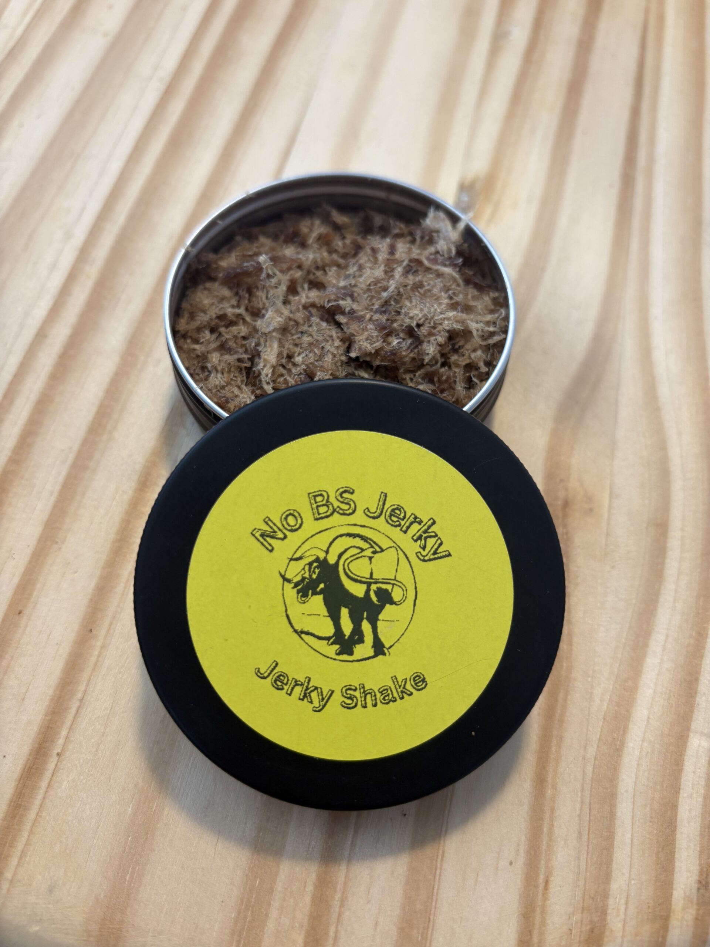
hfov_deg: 53.1
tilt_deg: -63.7
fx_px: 711
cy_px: 474
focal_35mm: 26
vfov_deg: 67.3
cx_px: 355
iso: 100
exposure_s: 1/60
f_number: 1.6
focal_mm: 5.96
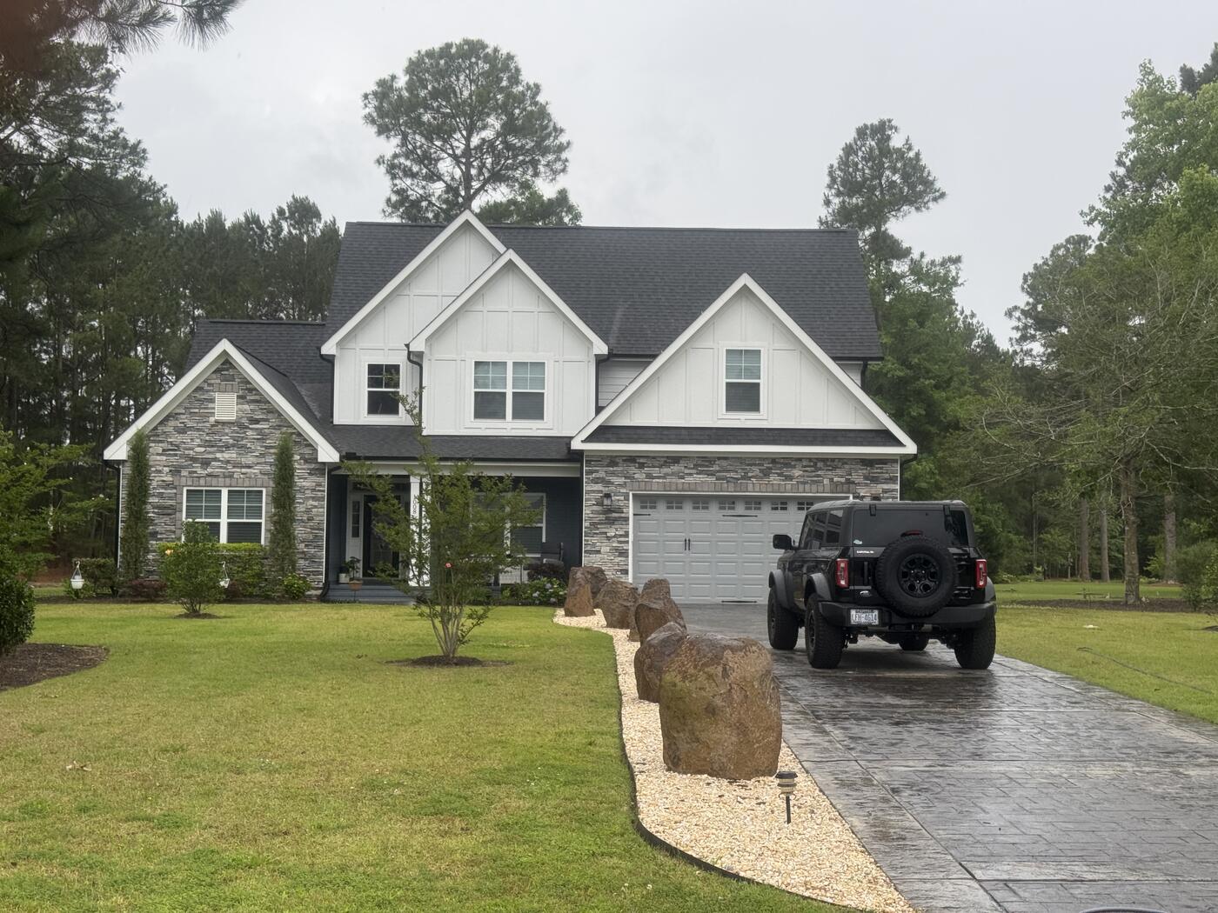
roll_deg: -1.5
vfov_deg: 30.3
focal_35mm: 48
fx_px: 1689
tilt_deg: +2.7
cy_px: 456
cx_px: 609
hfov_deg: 39.7
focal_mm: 6.76
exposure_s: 1/436
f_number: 1.78
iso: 64
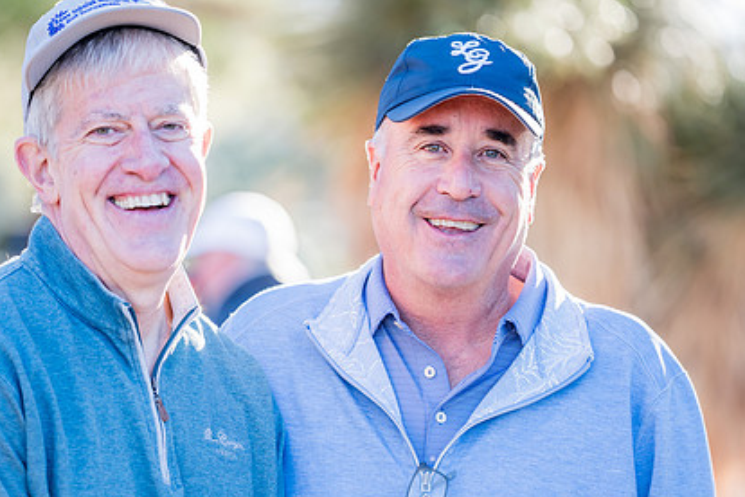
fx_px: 3973
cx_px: 311
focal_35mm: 192
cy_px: 305
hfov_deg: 10.7
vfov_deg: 7.2
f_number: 2.8
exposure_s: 1/500
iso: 400
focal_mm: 137.1
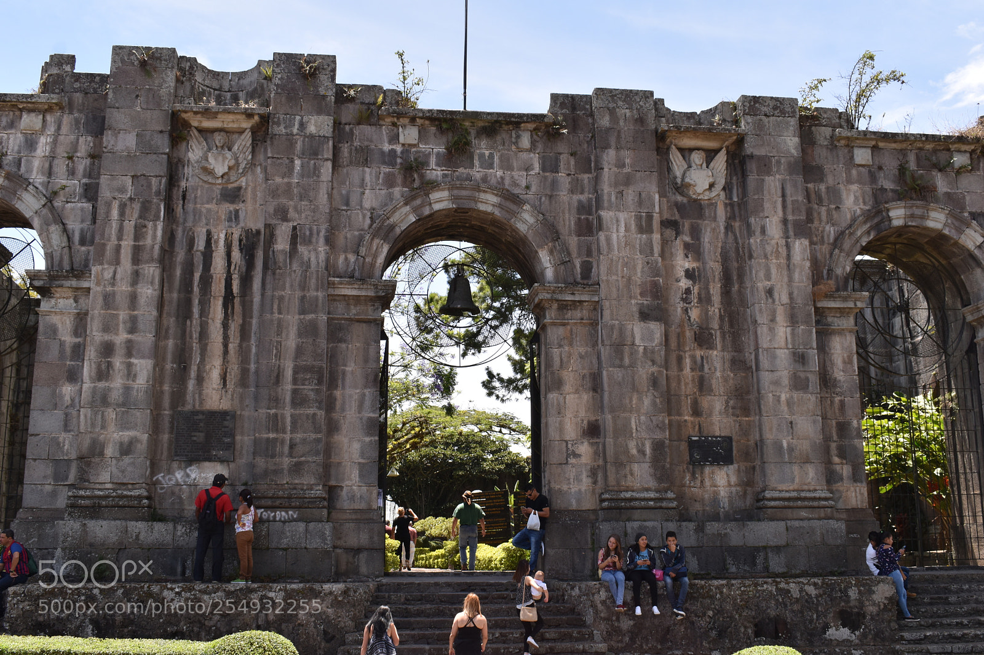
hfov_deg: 51.3
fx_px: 1025
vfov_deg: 35.5
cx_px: 492
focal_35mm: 38
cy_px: 328
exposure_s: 1/250
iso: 220
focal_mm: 25
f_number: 8
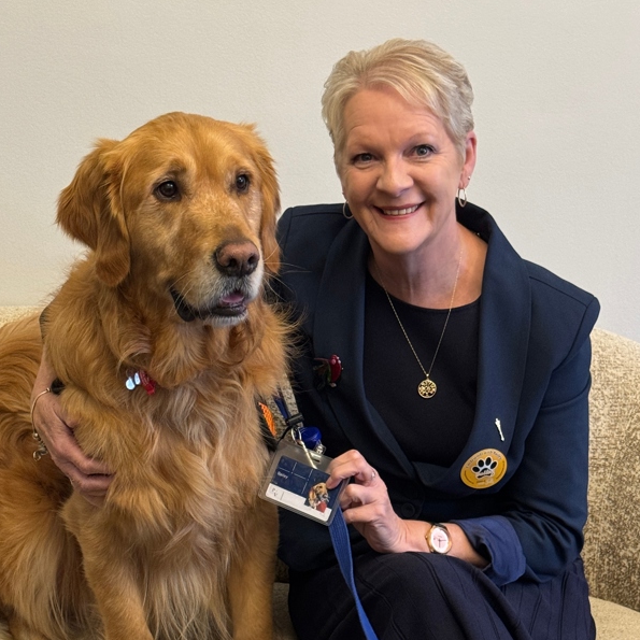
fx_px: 1192
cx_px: 291
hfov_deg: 30.0
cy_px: 319
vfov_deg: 30.0
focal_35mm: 57
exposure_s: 1/50
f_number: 1.78
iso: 250
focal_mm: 6.76
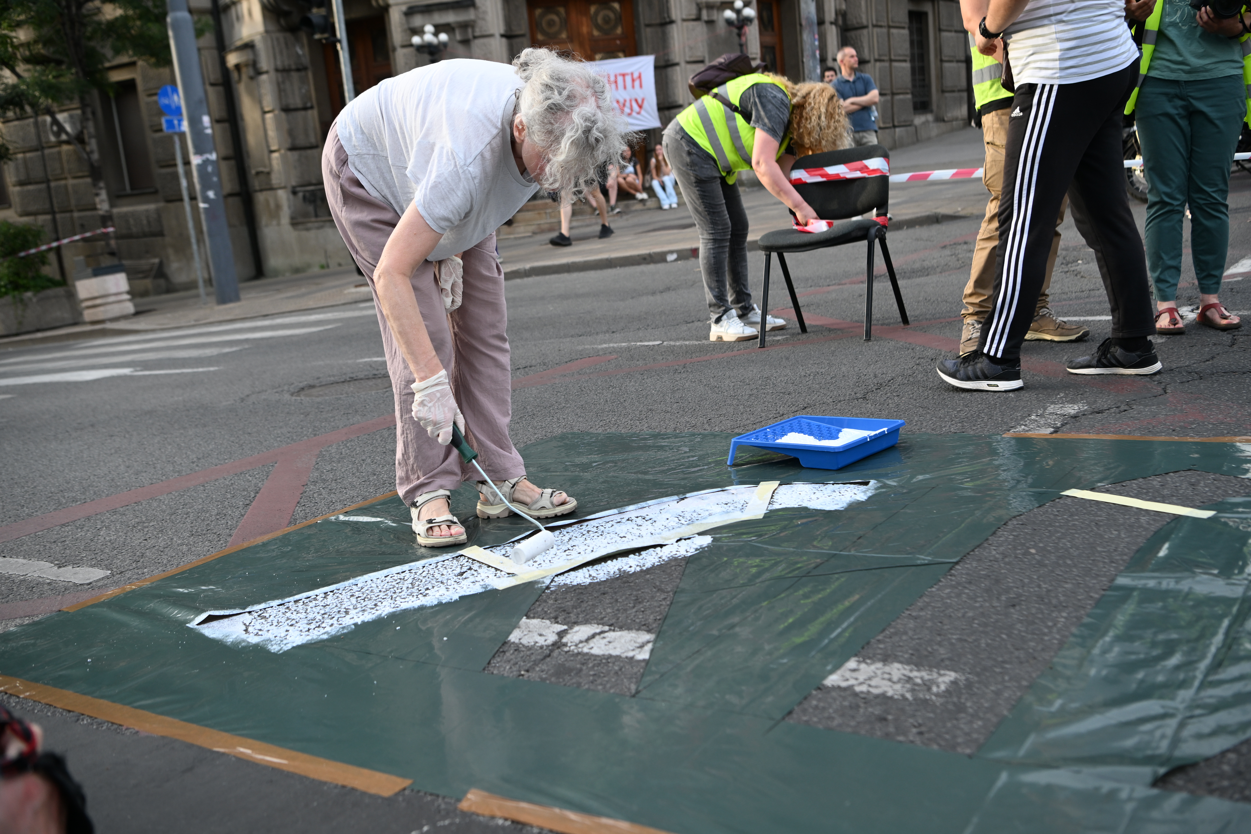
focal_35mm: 36
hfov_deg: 53.1
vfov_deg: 36.9
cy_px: 417
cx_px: 626
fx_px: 1251
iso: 400
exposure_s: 1/400
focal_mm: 36
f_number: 4
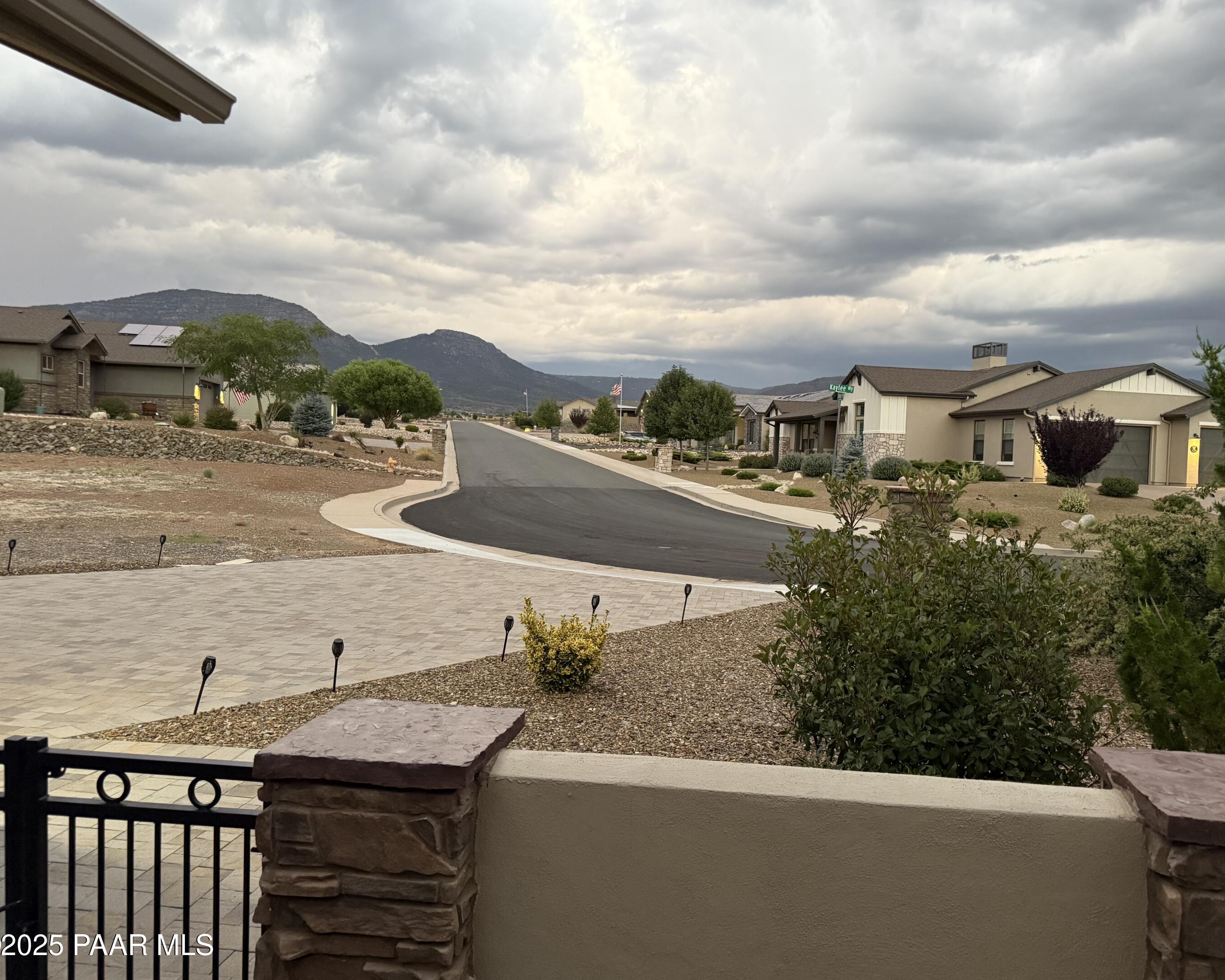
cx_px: 657
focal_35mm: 26
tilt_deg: -2.1
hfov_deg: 66.0
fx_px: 943
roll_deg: -2.5
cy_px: 482
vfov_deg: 54.9
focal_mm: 6.76
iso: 640
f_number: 1.78
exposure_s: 1/60
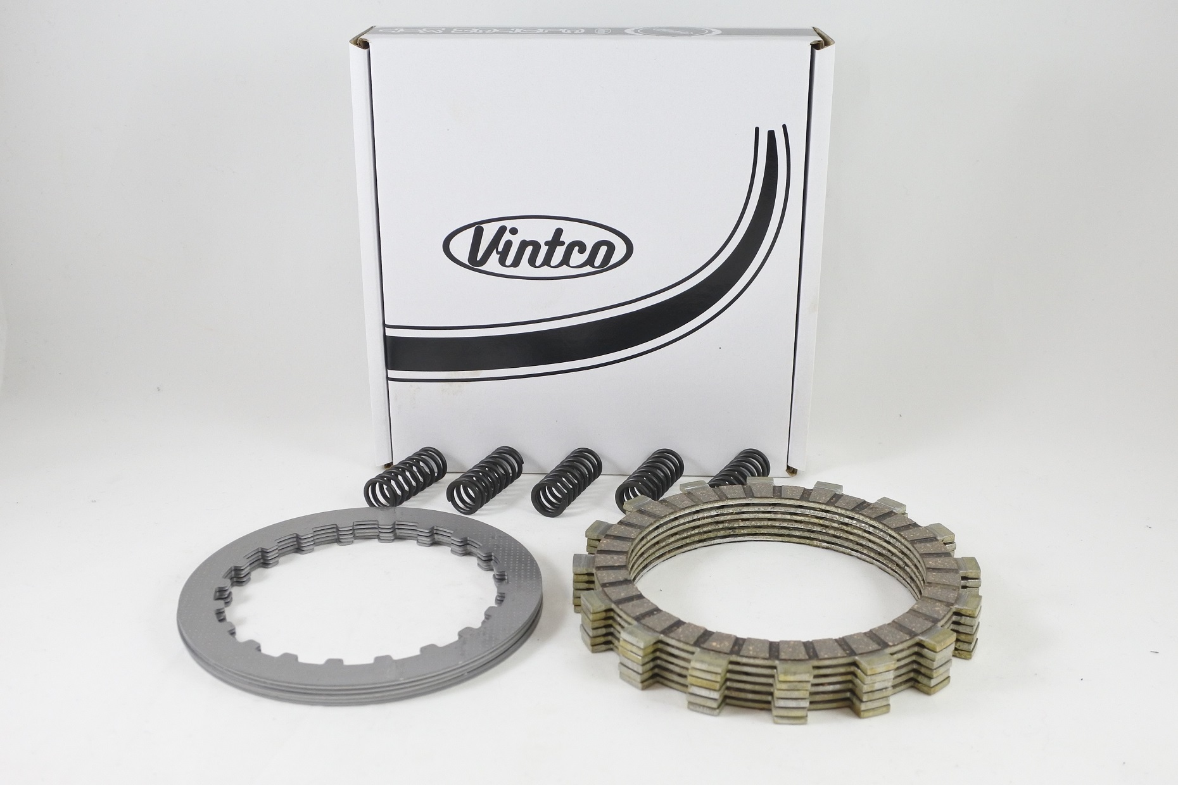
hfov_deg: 58.7
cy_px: 392
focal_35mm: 32
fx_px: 1047
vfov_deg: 41.1
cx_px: 589
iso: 450
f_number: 3.8
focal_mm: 12.1
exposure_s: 1/125
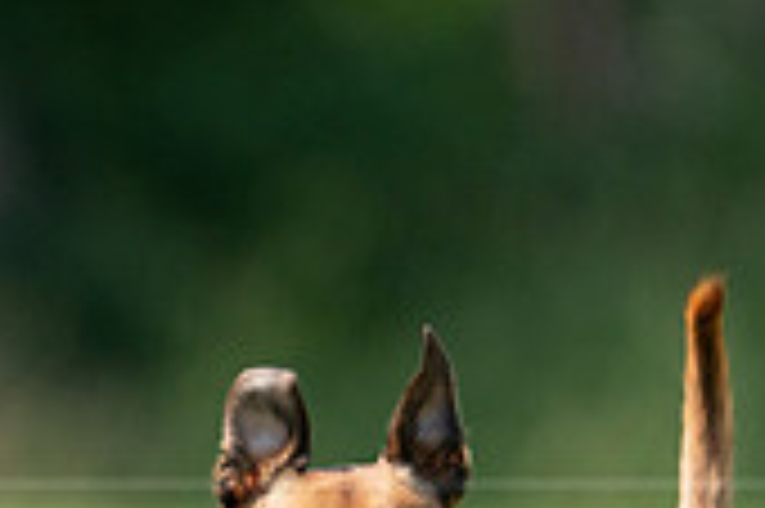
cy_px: 704
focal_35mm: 2053
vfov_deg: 0.7
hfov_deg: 1.0
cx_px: 184
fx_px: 43583
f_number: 6.3
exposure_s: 1/4000
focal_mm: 600
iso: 1250
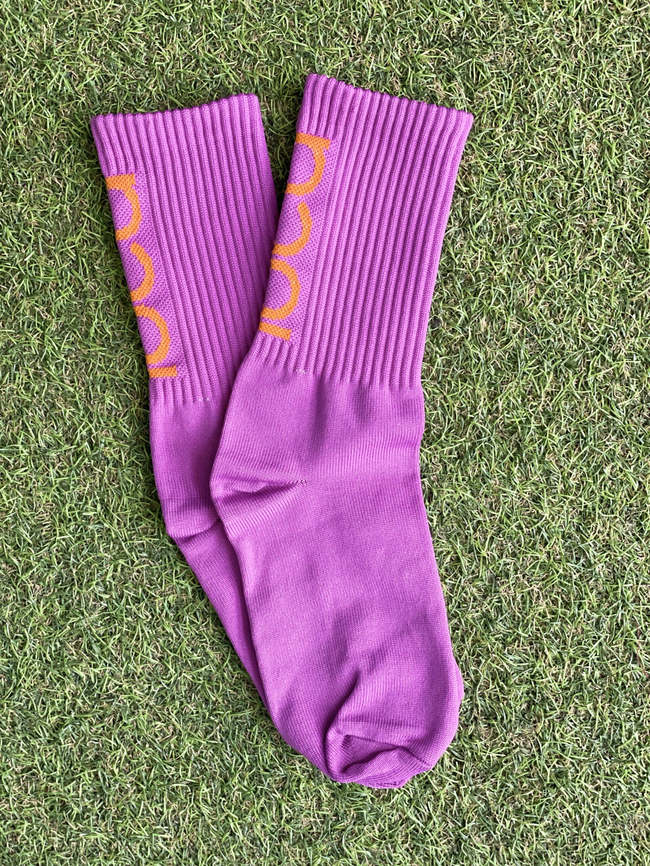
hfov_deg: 28.0
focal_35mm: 52
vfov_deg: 36.8
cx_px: 325
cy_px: 433
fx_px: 1302
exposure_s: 1/60
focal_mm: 6
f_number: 2
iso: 160
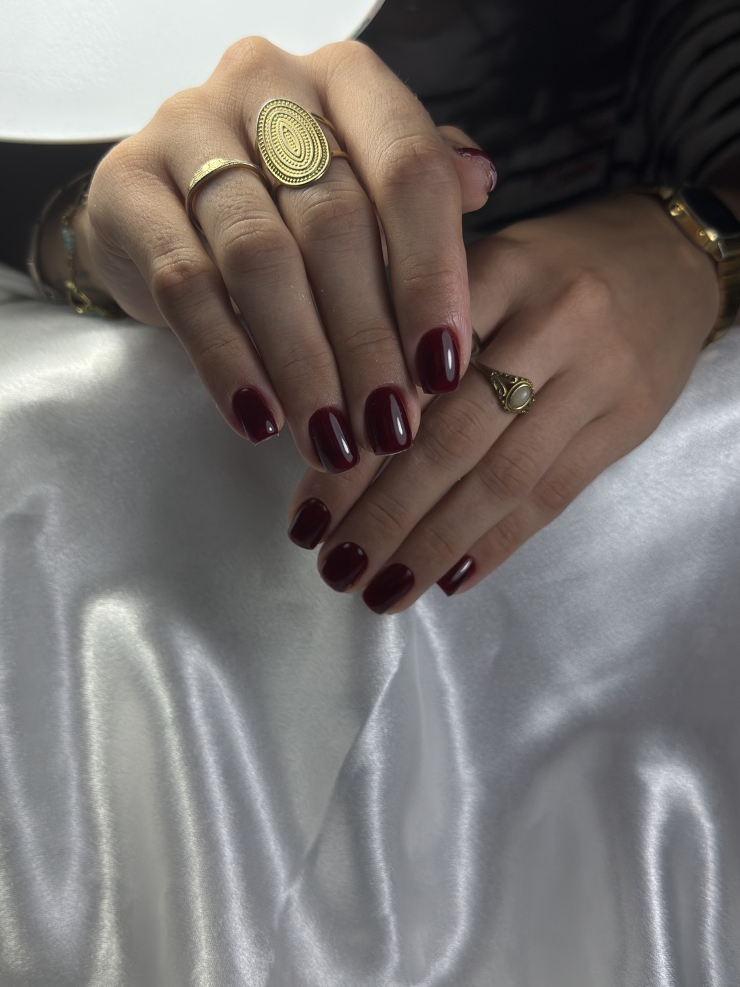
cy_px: 494
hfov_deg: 36.0
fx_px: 1140
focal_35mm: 40
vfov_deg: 46.8
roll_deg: -2.5
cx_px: 370
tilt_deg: -22.3
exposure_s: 1/2717
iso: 80
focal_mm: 6.76
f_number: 1.78
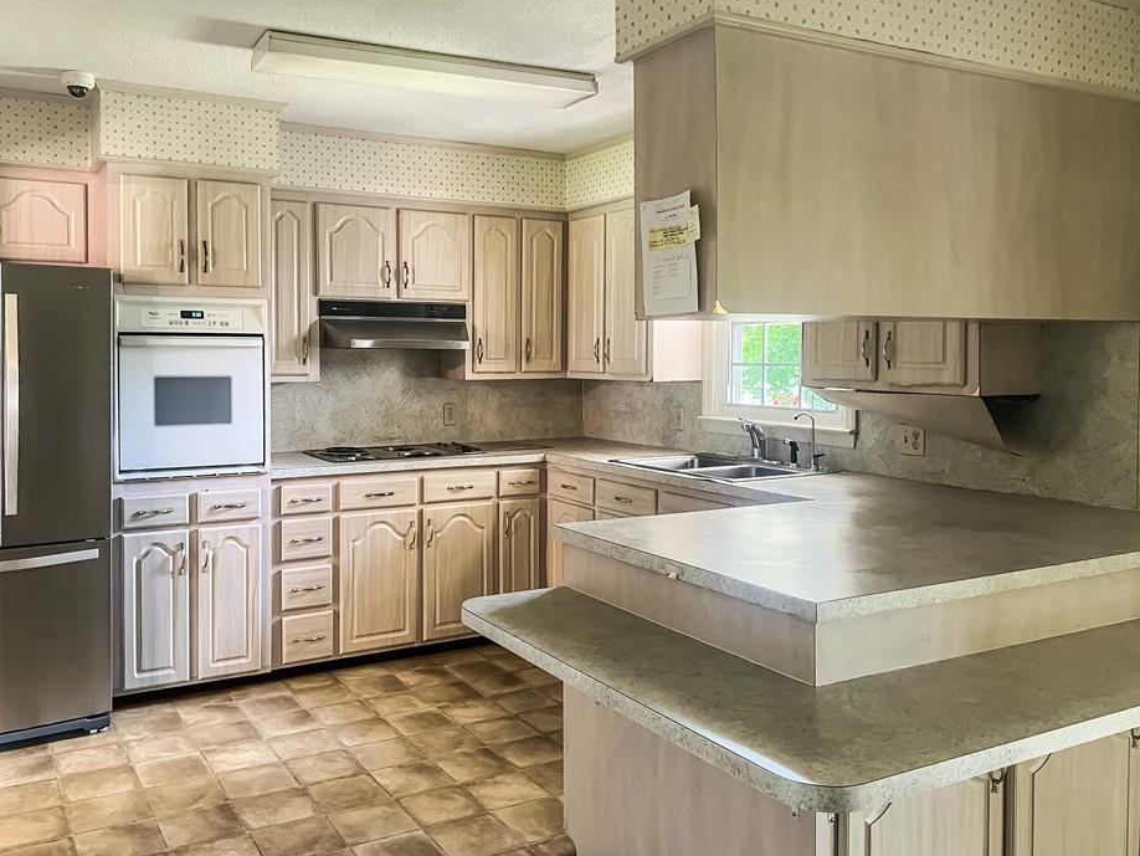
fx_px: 955
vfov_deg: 48.2
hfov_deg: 61.5
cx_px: 514
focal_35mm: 29
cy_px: 470
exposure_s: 1/40
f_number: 1.5
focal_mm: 5.7
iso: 400
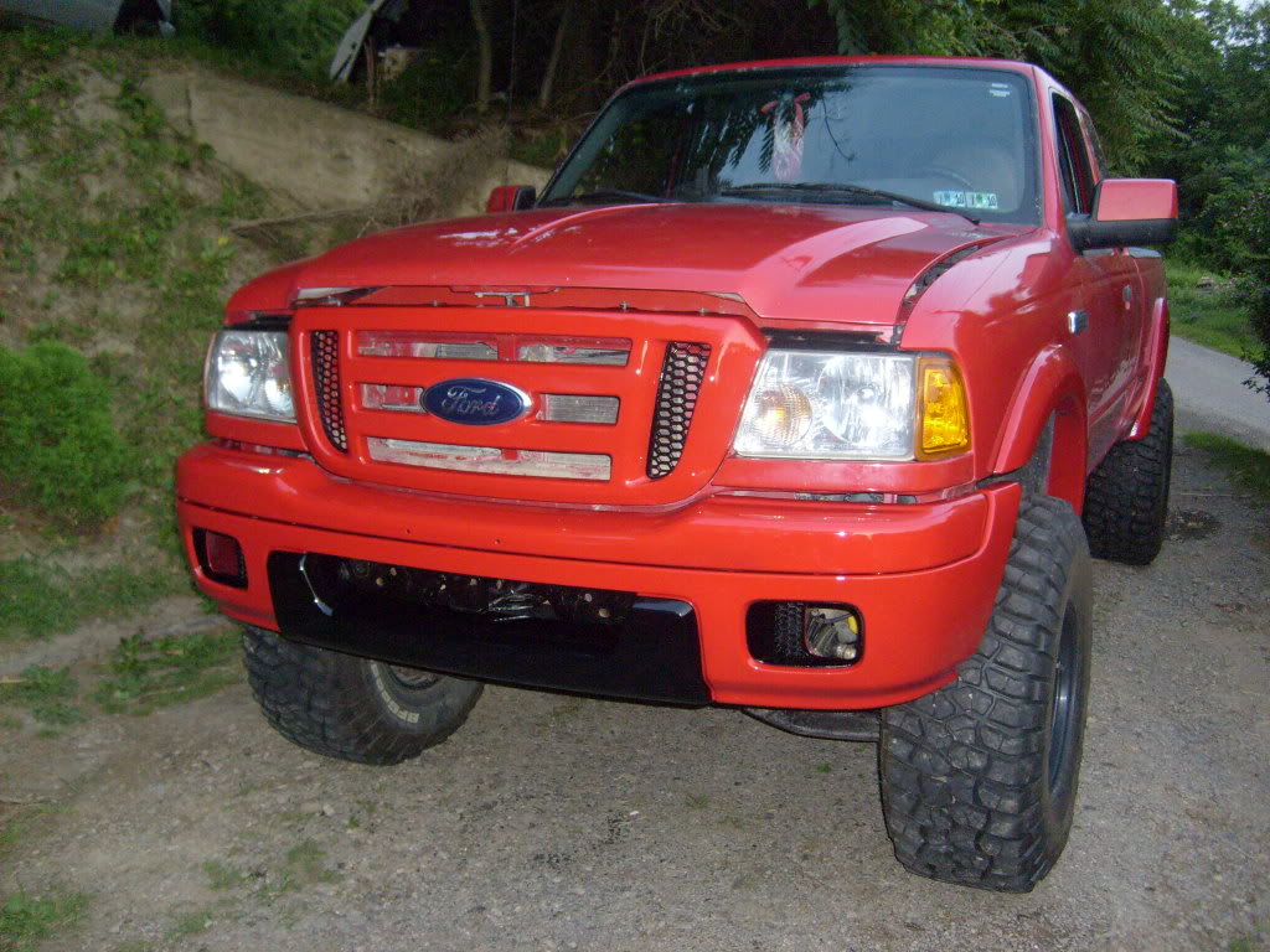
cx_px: 635
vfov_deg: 40.7
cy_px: 476
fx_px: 1284
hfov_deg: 52.6
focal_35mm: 35
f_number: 2.8
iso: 160
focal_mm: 5.8
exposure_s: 1/45
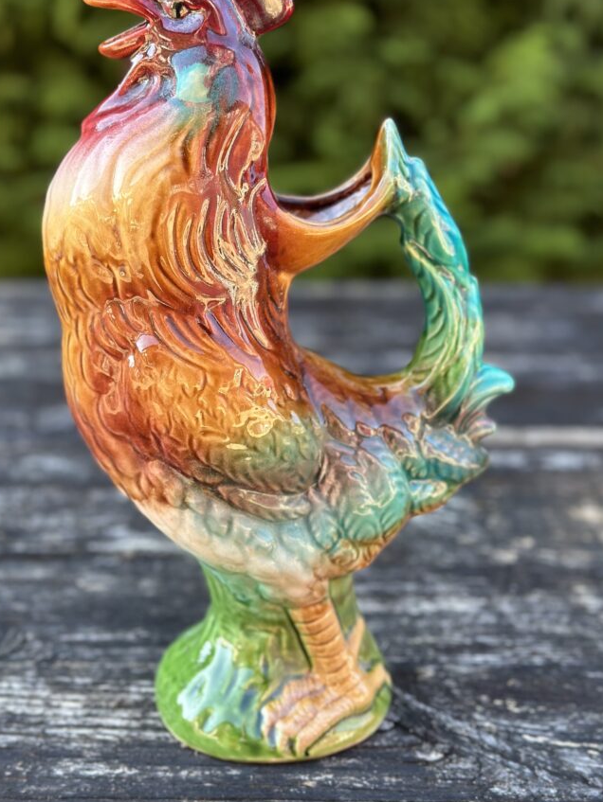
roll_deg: +0.0
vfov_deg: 33.2
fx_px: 1346
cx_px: 249
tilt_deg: -16.5
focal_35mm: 58
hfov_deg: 25.2
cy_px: 352
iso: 80
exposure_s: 1/195
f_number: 1.78
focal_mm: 6.86
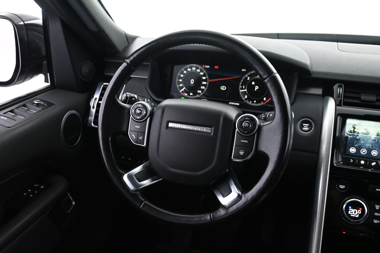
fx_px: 396
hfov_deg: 51.3
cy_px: 126
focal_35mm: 38
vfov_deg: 35.5
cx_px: 190
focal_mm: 25
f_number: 4.2
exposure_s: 1/60
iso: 4000
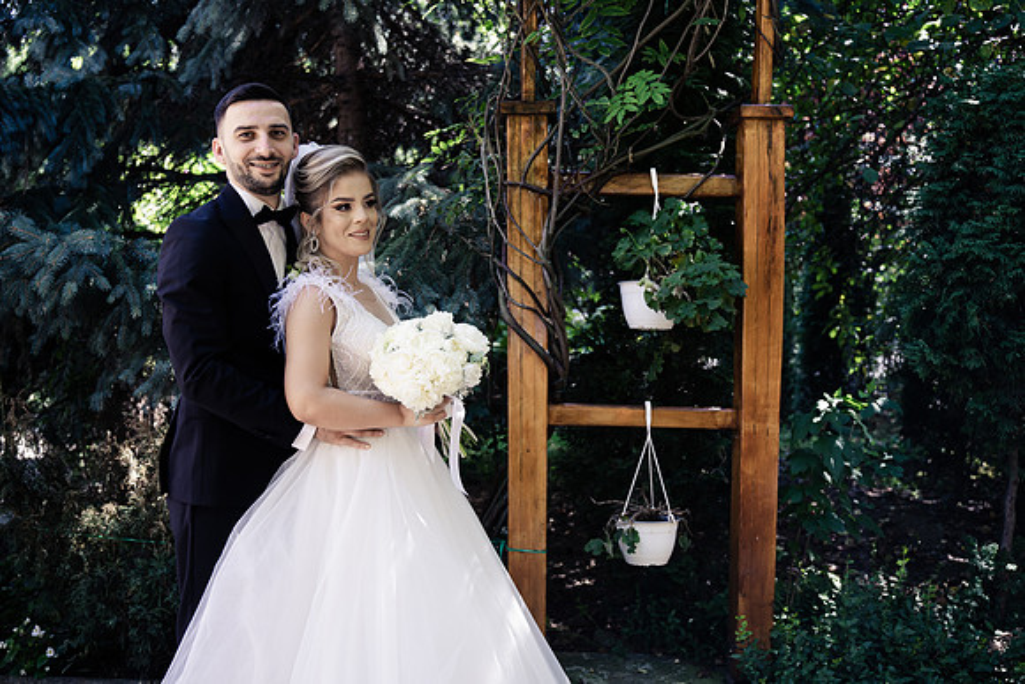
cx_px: 500
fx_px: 844
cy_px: 345
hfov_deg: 62.5
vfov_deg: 44.1
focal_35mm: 30
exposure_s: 1/125
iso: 160
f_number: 2.8
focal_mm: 28
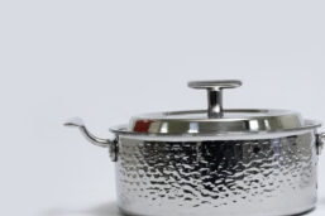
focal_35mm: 109
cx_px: 220
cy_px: 153
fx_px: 983
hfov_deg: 18.7
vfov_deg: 12.5
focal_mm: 70
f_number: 16
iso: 6400
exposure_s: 1/160
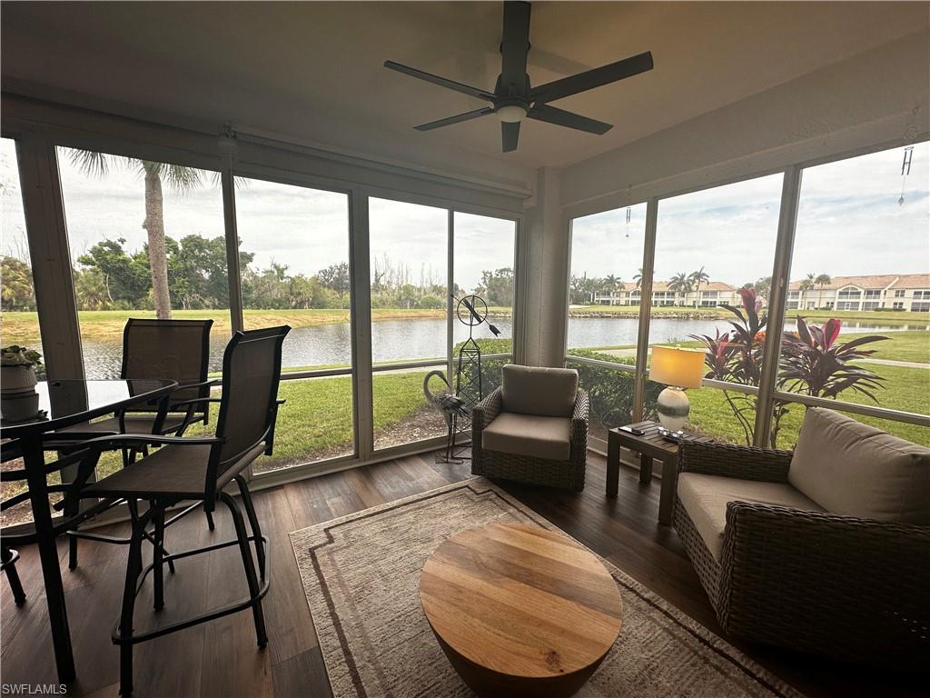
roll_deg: -0.5
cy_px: 349
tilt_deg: -8.3
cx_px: 465
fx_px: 376
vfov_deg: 85.7
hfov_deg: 102.1
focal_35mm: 14
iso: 40
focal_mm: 2.22
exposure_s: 1/120
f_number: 2.2
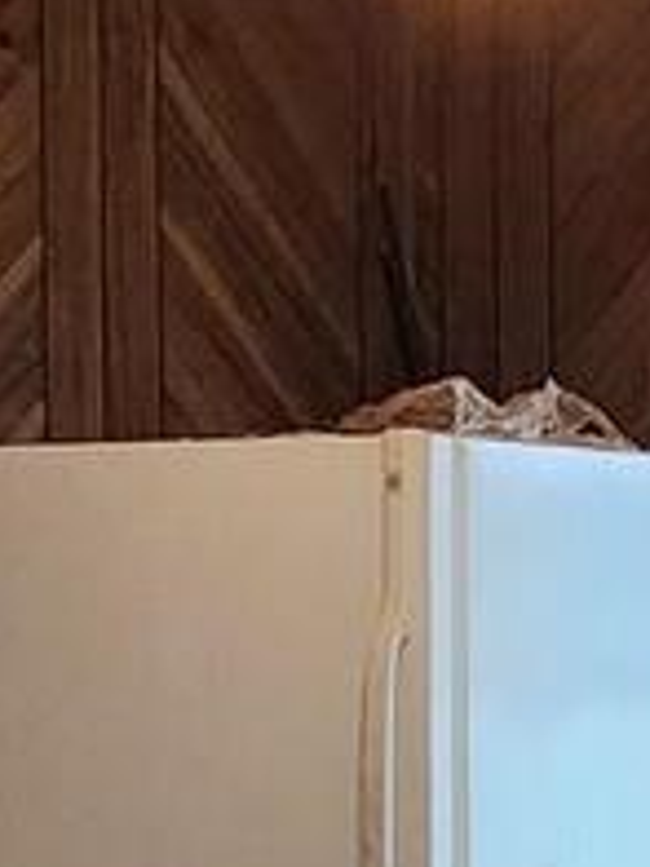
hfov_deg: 13.6
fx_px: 2554
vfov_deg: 19.0
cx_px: 982
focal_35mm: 102
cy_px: 721
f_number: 2.2
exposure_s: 1/40
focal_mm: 2.2
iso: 320
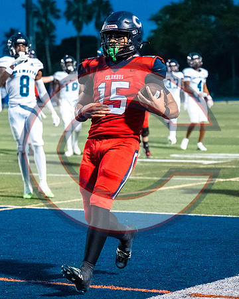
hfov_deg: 10.0
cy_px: 165
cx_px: 154
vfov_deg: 12.4
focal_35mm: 155
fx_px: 1371
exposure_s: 1/1600
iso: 11400
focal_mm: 70
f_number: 2.8
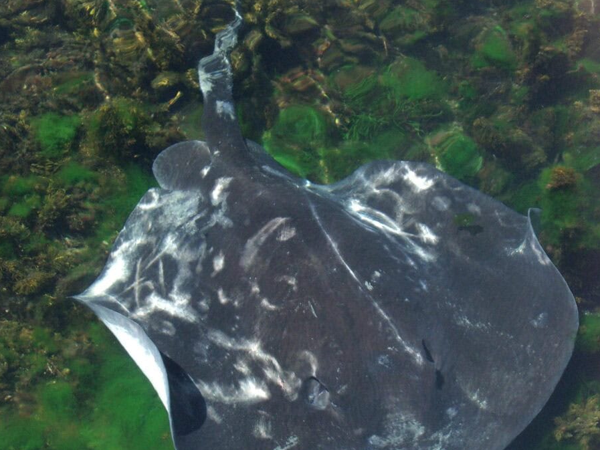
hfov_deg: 21.5
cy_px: 277
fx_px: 1578
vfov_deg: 16.2
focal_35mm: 91
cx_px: 367
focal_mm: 14.2
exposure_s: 1/80
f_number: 4
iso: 200
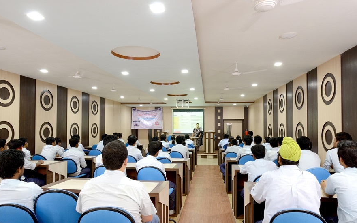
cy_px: 121
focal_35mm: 25
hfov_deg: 72.6
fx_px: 243
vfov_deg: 49.2
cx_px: 177
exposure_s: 1/2
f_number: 11
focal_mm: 24
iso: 400
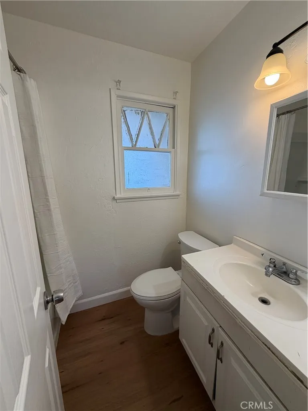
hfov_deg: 85.7
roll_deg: -1.1
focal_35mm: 14
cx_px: 154
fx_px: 166
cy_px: 206
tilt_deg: -11.5
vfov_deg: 102.1
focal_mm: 2.22
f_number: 2.2
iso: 125
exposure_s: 1/120
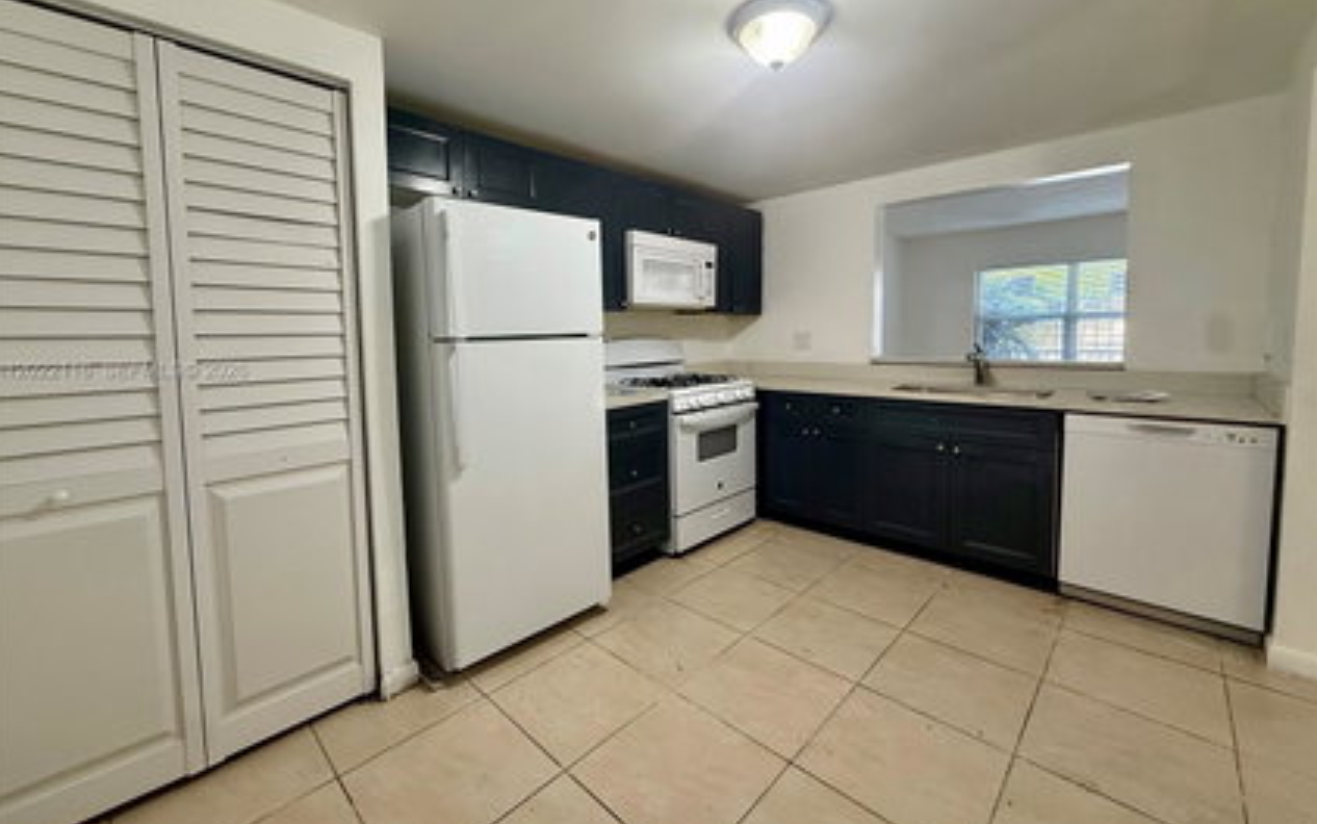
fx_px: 539
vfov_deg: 74.6
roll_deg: +0.3
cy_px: 371
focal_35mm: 15
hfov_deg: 101.4
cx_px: 654
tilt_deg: -4.0
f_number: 2.2
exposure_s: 1/60
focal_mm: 2.22
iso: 200
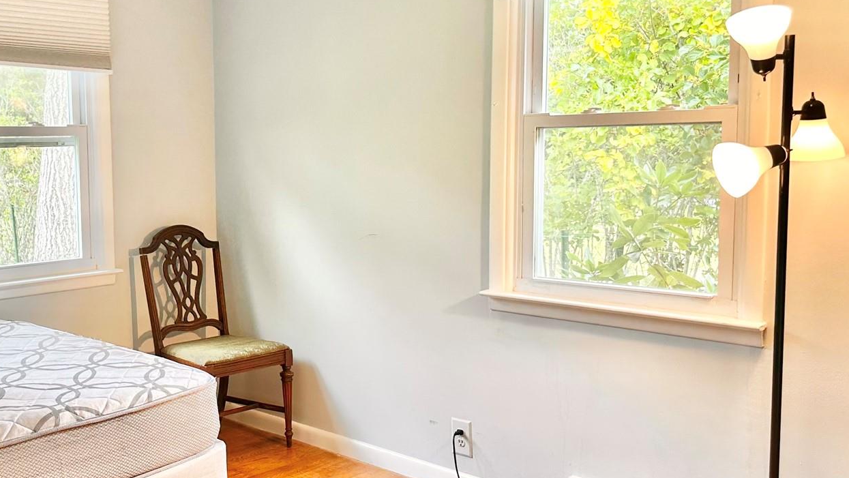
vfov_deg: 27.7
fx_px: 968
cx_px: 233
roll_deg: +0.5
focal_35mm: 43
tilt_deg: -5.1
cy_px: 231
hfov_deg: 46.0
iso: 100
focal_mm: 6.86
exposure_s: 1/120
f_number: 1.78
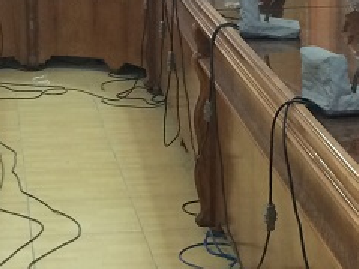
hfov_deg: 16.0
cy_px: 52
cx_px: 95
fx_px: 1275
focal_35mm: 123
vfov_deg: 12.0
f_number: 2.2
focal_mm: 4.12
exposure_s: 1/33
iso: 160
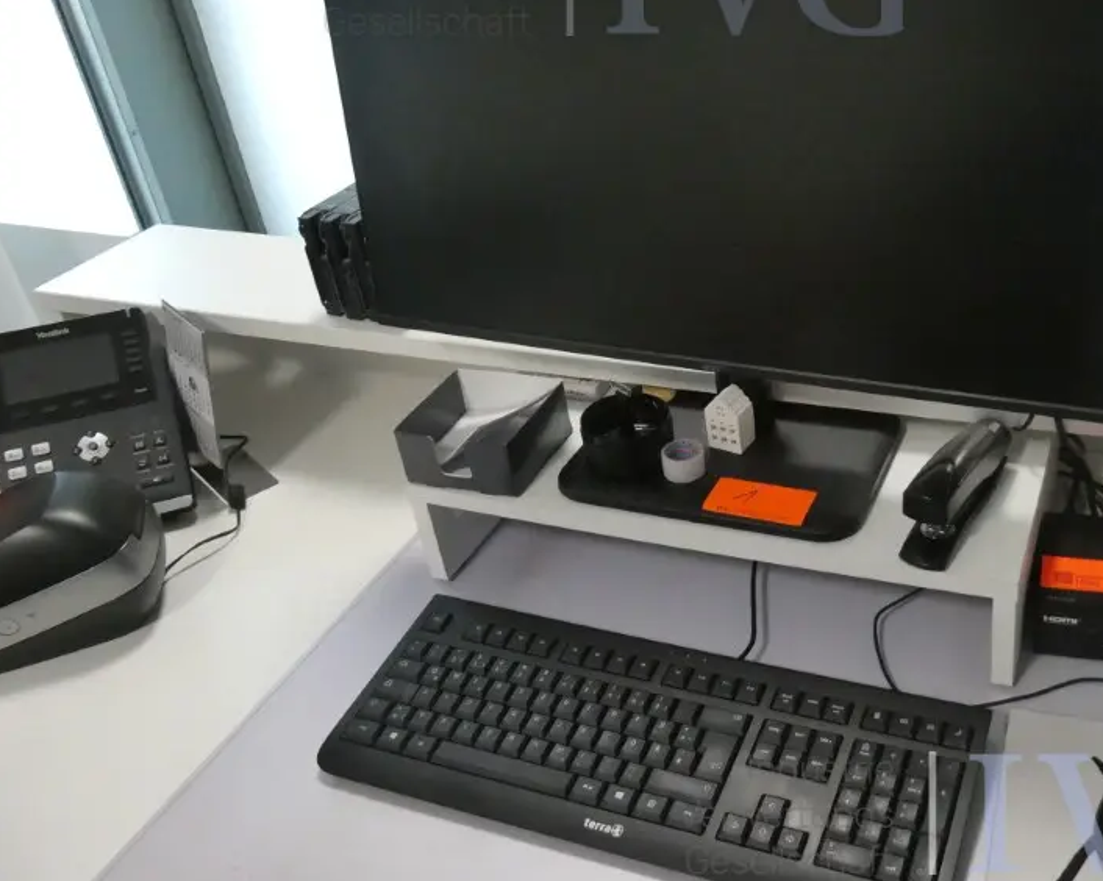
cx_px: 795
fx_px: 1109
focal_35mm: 34
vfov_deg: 43.3
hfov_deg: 51.1
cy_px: 394
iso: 640
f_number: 3.3
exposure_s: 1/60
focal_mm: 4.3
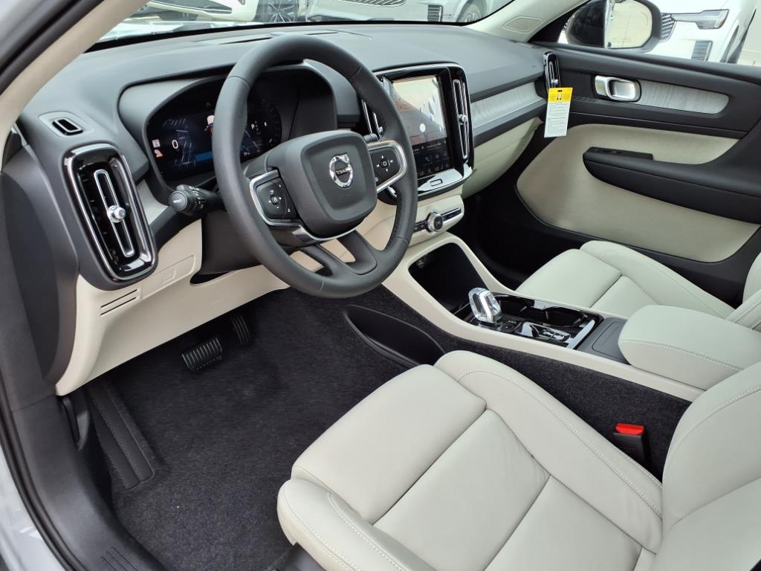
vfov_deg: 51.4
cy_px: 286
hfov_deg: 65.3
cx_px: 380
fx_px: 594
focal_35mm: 27
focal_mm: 3.58
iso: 40
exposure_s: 1/192
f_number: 1.9
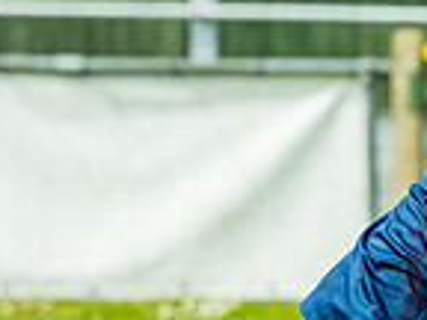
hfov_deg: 1.8
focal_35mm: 1106
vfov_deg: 1.3
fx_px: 13643
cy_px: 363
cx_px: 495
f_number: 4
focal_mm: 135
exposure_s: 1/2500
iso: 400
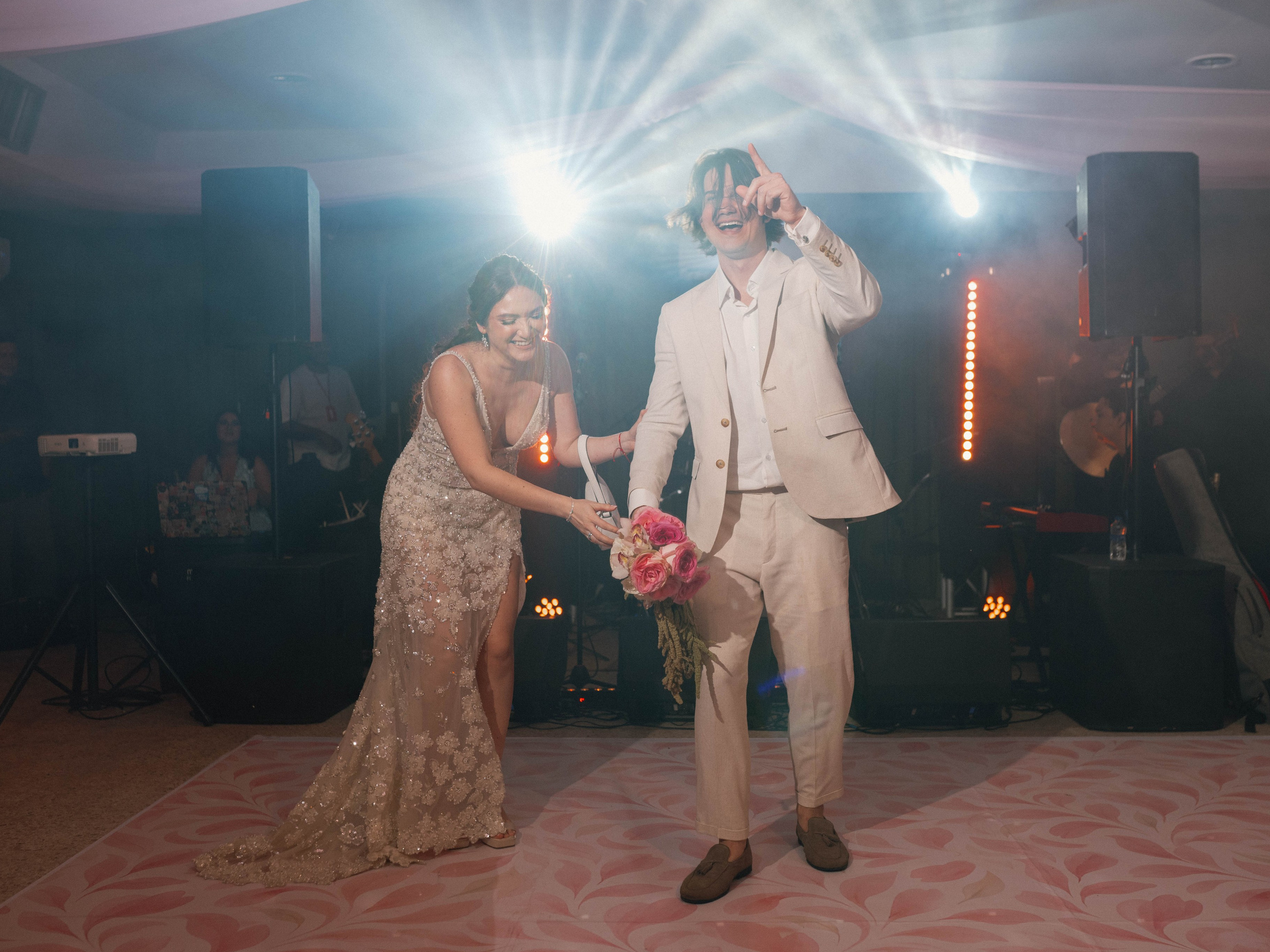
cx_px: 677
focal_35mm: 38
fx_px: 1394
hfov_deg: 48.9
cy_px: 477
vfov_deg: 37.7
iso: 500
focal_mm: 35
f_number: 3.5
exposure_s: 1/200
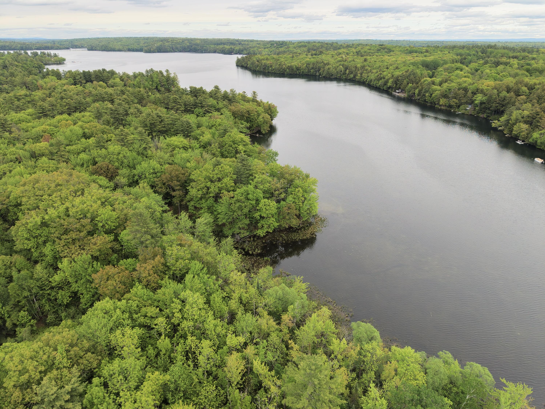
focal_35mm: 24
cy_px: 204
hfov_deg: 71.6
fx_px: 378
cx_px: 272
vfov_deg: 56.8
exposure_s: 1/350
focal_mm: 8.67
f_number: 1.8
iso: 250
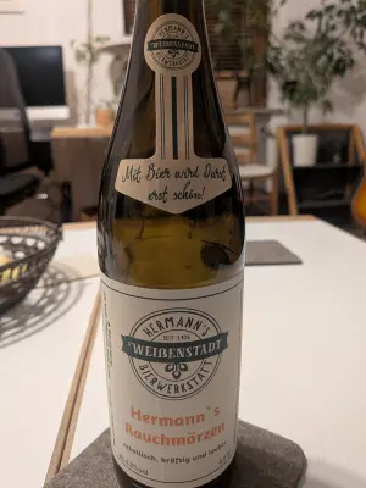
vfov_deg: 71.6
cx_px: 183
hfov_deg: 56.8
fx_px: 338
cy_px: 244
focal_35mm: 24
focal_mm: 4.53
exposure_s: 1/50
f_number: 1.7
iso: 630
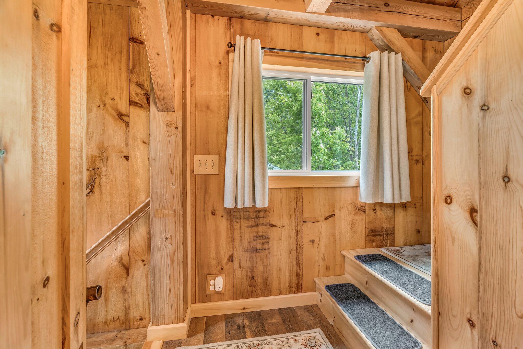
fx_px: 232
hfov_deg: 96.8
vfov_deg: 73.7
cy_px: 174
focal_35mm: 16
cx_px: 262
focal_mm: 16
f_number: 8
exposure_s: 1/4
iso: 640
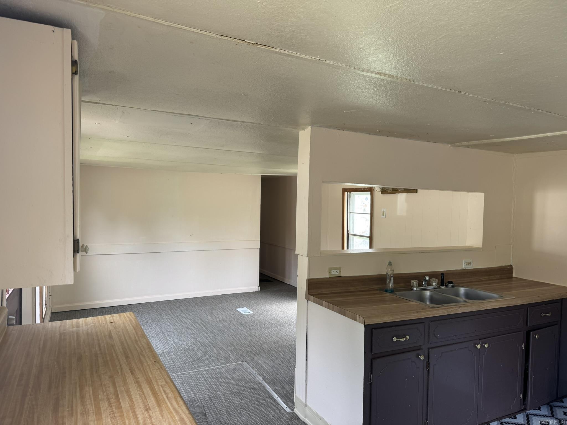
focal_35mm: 24
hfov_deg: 71.6
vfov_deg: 56.8
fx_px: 393
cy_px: 212
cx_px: 284
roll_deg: -0.4
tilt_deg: -1.7
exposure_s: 1/121
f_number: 1.78
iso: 80
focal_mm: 6.76
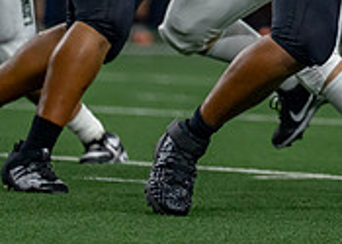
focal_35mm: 750
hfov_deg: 2.7
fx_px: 7285
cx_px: 445
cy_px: -138
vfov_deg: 1.9
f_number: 2.8
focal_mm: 175
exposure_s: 1/1600
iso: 1600
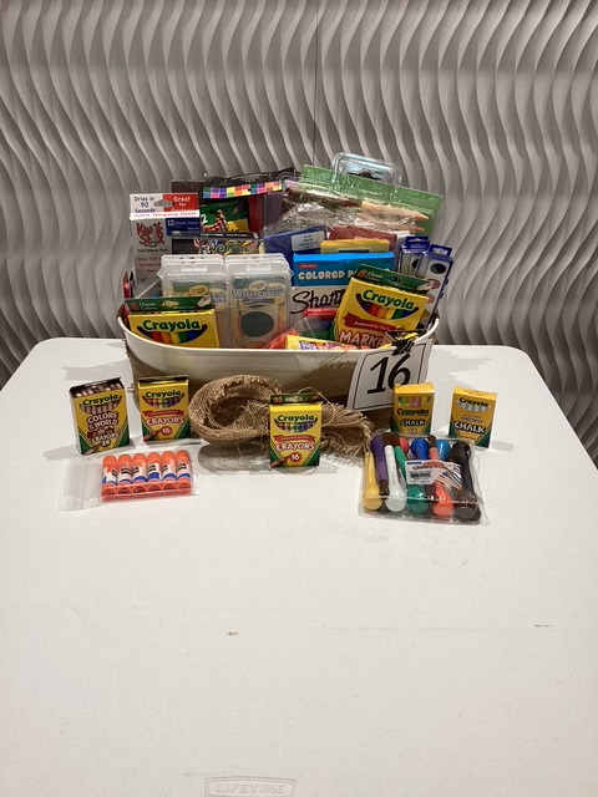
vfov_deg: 58.4
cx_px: 299
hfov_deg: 45.4
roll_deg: +0.1
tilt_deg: -29.7
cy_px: 398
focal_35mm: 31
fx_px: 714
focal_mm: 3.3
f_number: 2.4
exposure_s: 1/60
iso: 80
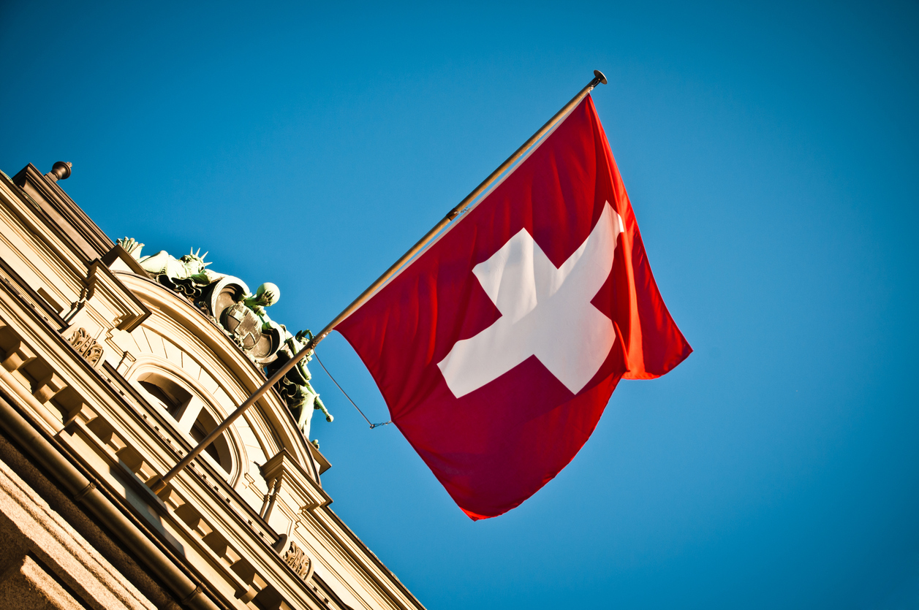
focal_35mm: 52
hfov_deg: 37.9
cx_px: 460
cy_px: 305
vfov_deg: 25.7
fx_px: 1339
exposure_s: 1/125
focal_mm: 35
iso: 100
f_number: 5.6
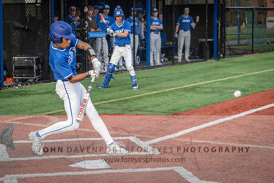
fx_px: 697
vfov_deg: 14.9
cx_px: 117
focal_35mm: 92
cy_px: 79
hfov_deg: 22.2
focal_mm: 80
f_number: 5.6
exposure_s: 1/1600
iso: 1250
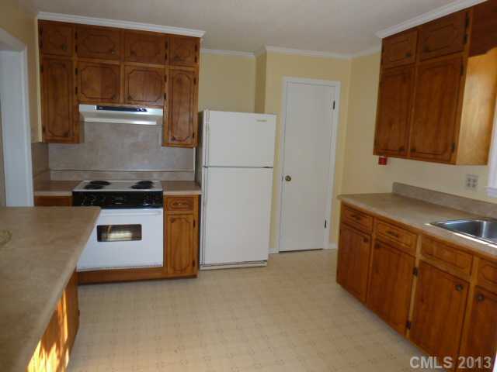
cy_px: 186
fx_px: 345
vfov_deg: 56.8
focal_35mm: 24
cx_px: 248
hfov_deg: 71.6
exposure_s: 1/60
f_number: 3.3
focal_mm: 4.3
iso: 200
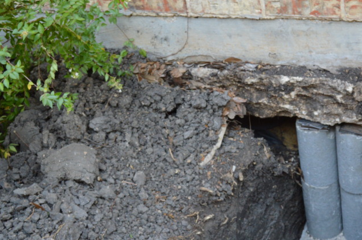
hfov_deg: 31.6
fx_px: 623
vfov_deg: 21.9
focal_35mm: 62
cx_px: 284
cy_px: 127
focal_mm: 26
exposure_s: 1/160
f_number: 6.3
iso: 800
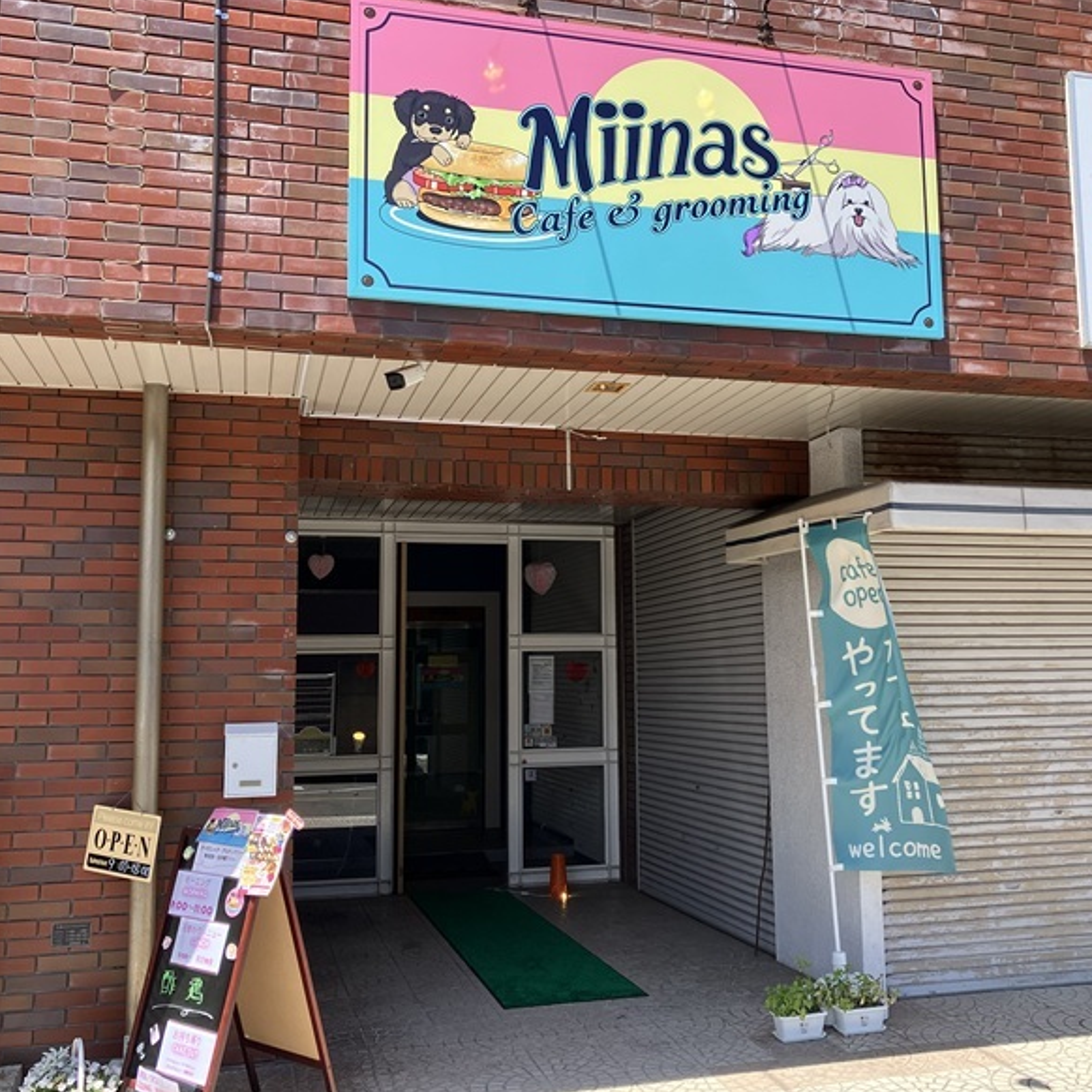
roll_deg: +1.1
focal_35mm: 34
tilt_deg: +7.4
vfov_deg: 48.4
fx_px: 1213
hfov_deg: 48.4
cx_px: 582
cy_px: 533
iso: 32
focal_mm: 3.99
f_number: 1.8
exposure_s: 1/694
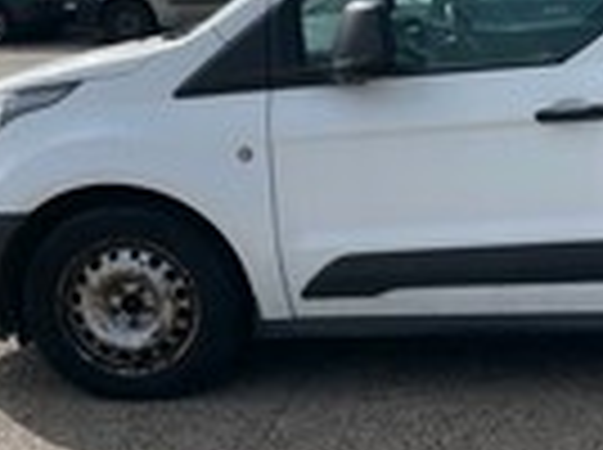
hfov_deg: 27.0
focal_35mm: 68
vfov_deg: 21.4
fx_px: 1182
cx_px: 608
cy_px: 135
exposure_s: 1/4464
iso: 32
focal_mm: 4.2
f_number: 1.6
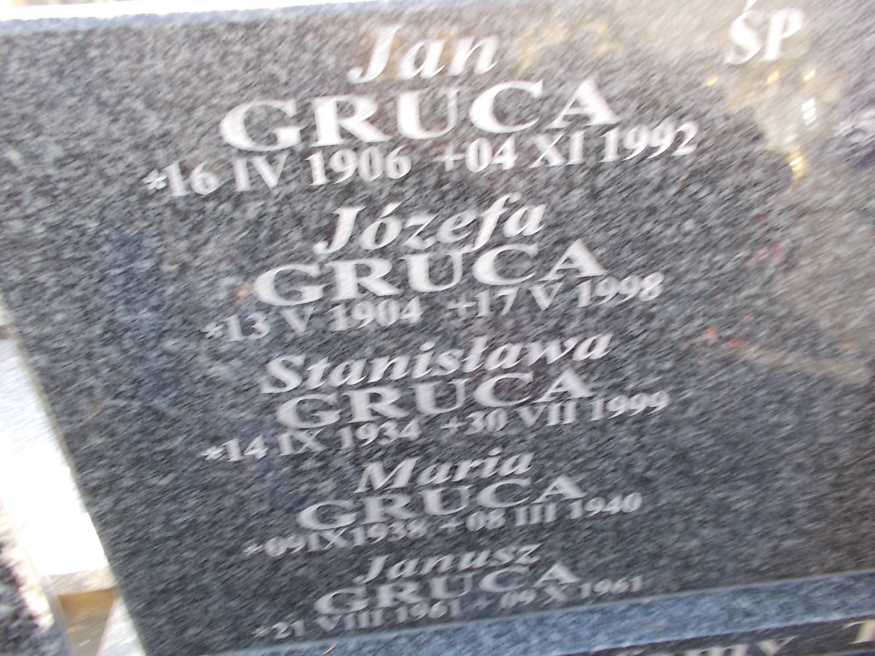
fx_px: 758
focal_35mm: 30
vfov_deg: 46.8
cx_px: 438
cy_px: 328
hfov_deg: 60.0
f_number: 3.4
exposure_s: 1/25
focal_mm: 5.3
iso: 80
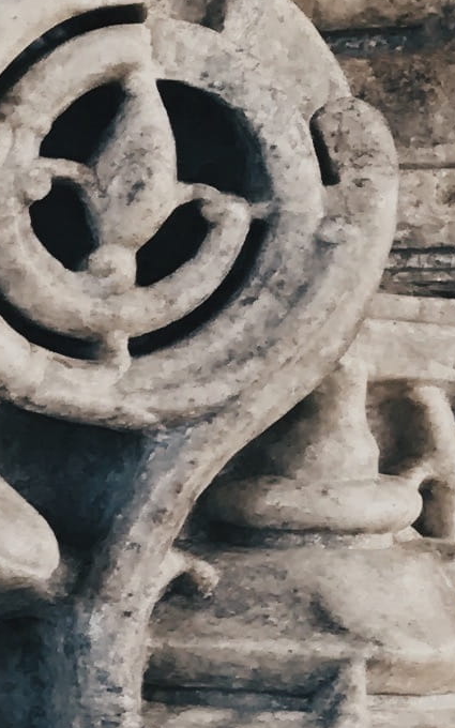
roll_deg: -0.6
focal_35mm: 176
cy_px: 799
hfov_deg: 6.7
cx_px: -964
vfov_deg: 11.7
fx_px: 3492
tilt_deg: -3.6
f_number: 1.8
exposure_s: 1/50
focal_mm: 3.99
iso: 25
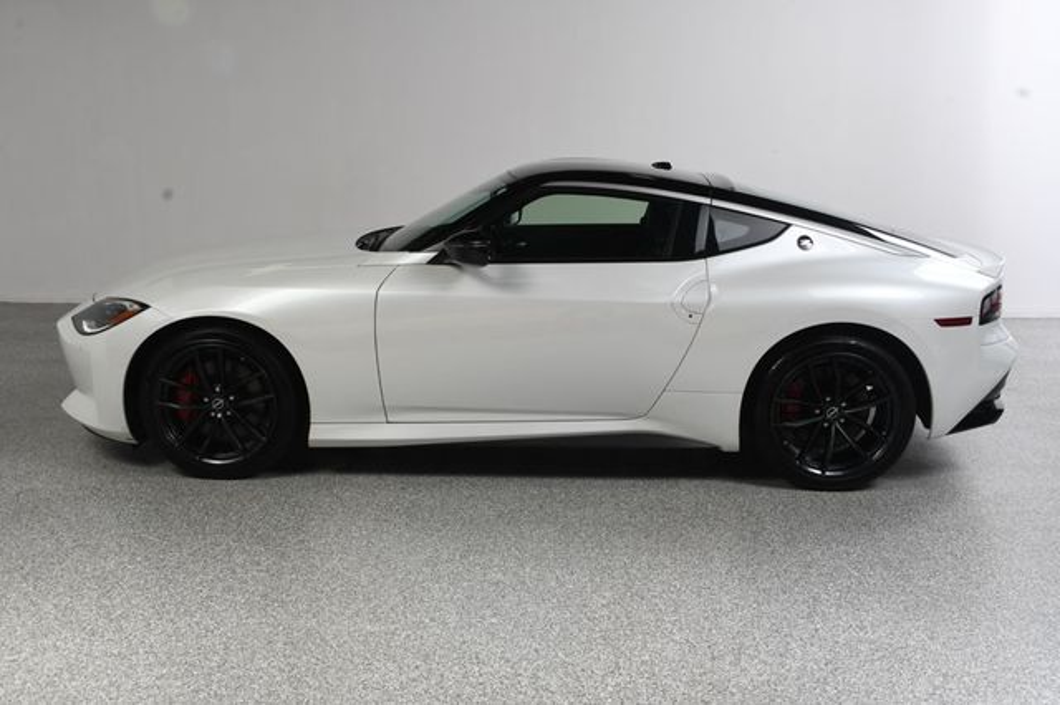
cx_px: 530
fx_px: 1059
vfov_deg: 36.8
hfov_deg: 53.2
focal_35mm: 36
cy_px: 352
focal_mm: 24
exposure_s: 1/160
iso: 100
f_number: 11
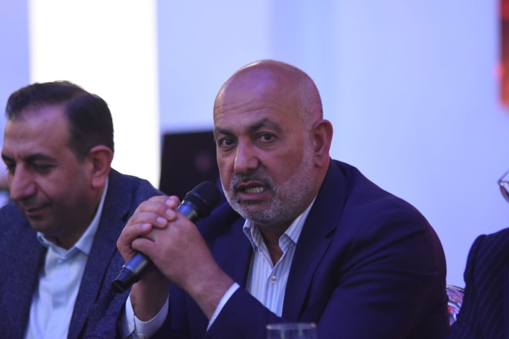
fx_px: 3817
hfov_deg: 7.6
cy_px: 170
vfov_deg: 5.1
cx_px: 254
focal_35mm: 270
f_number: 2.8
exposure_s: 1/100
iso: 2000
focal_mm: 180
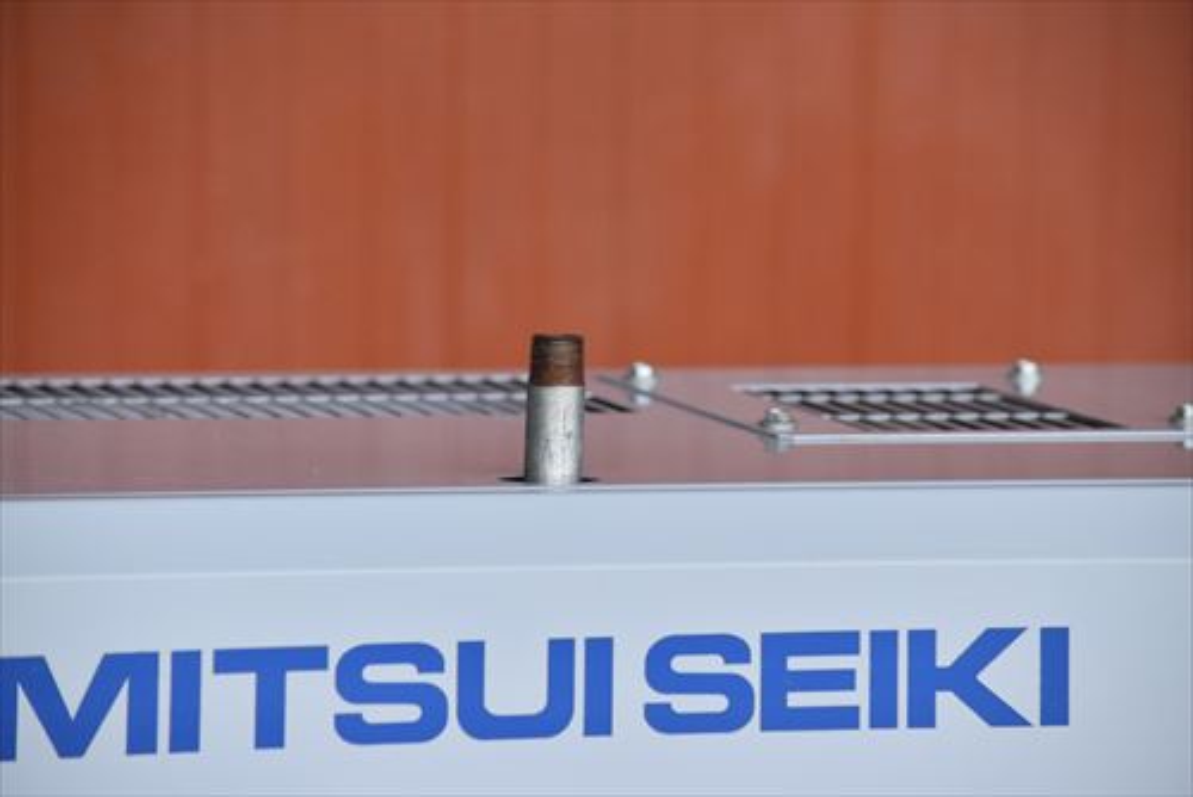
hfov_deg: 10.5
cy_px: 398
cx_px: 596
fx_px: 6466
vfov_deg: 7.1
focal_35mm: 195
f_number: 6.3
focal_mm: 130
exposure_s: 1/1000
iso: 1250
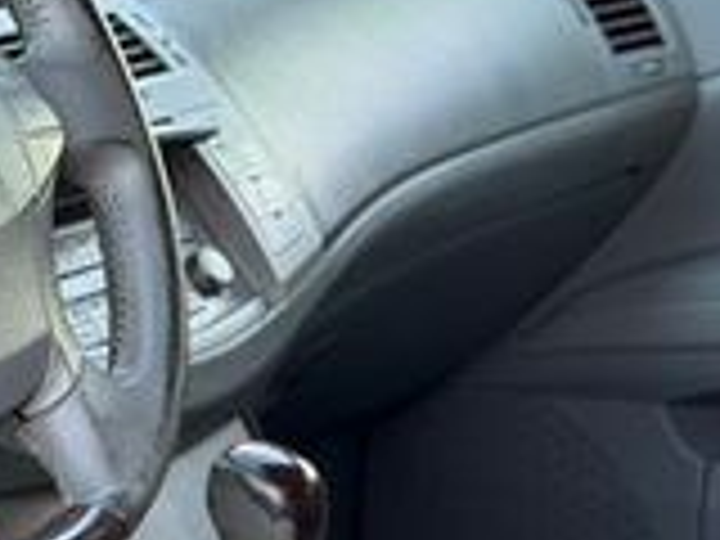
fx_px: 3994
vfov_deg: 7.6
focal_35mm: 192
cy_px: 724
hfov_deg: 10.0
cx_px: -346
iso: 64
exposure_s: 1/121
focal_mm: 6.76
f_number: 1.78
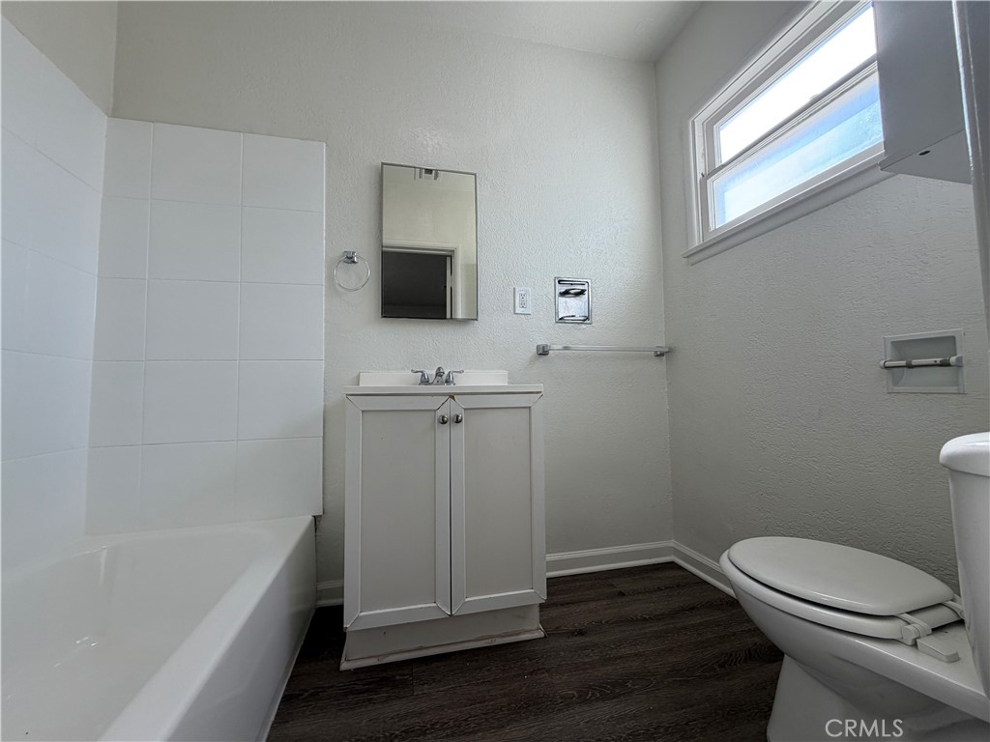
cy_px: 371
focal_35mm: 14
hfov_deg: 102.1
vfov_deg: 85.7
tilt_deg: +3.2
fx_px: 400
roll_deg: -0.1
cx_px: 495
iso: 40
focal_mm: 2.22
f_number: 2.2
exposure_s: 1/120
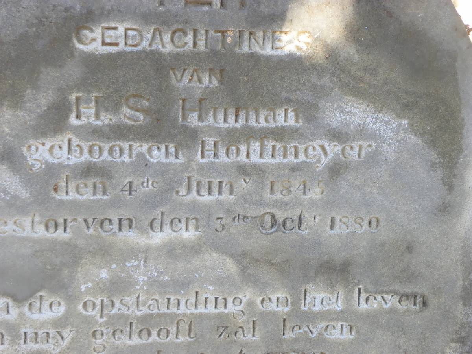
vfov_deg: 15.6
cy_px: 177
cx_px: 236
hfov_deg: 20.7
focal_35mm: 95
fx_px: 1295
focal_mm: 16.9
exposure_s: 1/60
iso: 241
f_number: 4
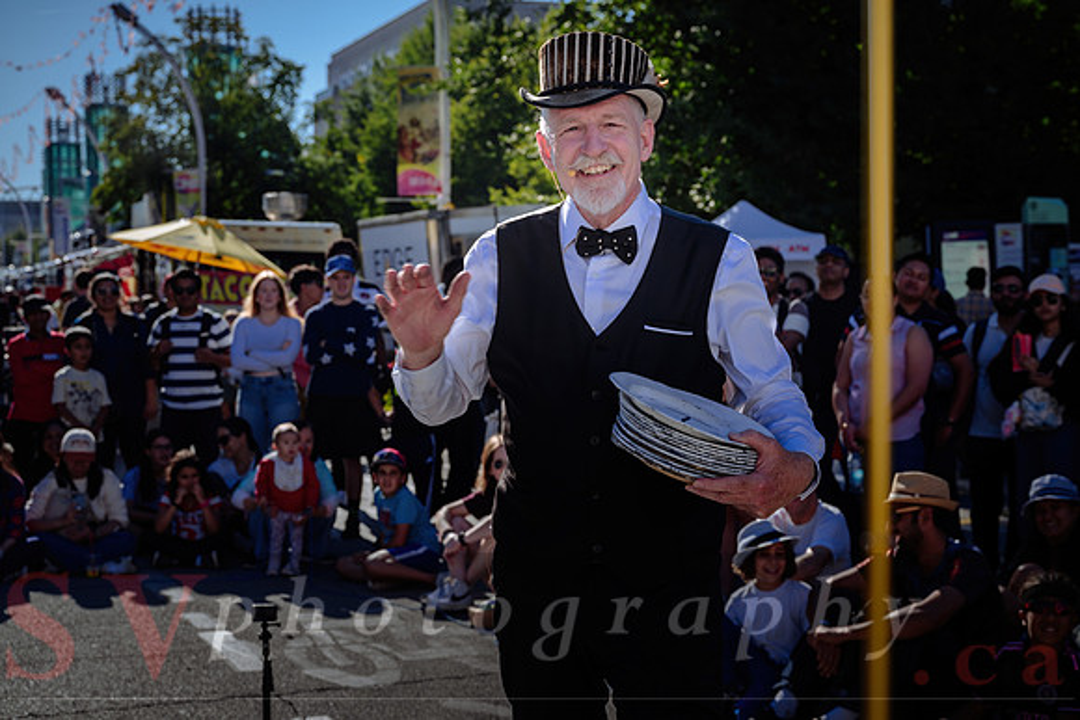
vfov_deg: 23.0
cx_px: 591
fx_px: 1774
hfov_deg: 33.8
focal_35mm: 59
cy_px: 326
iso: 64
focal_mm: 54
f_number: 5.6
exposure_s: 1/160
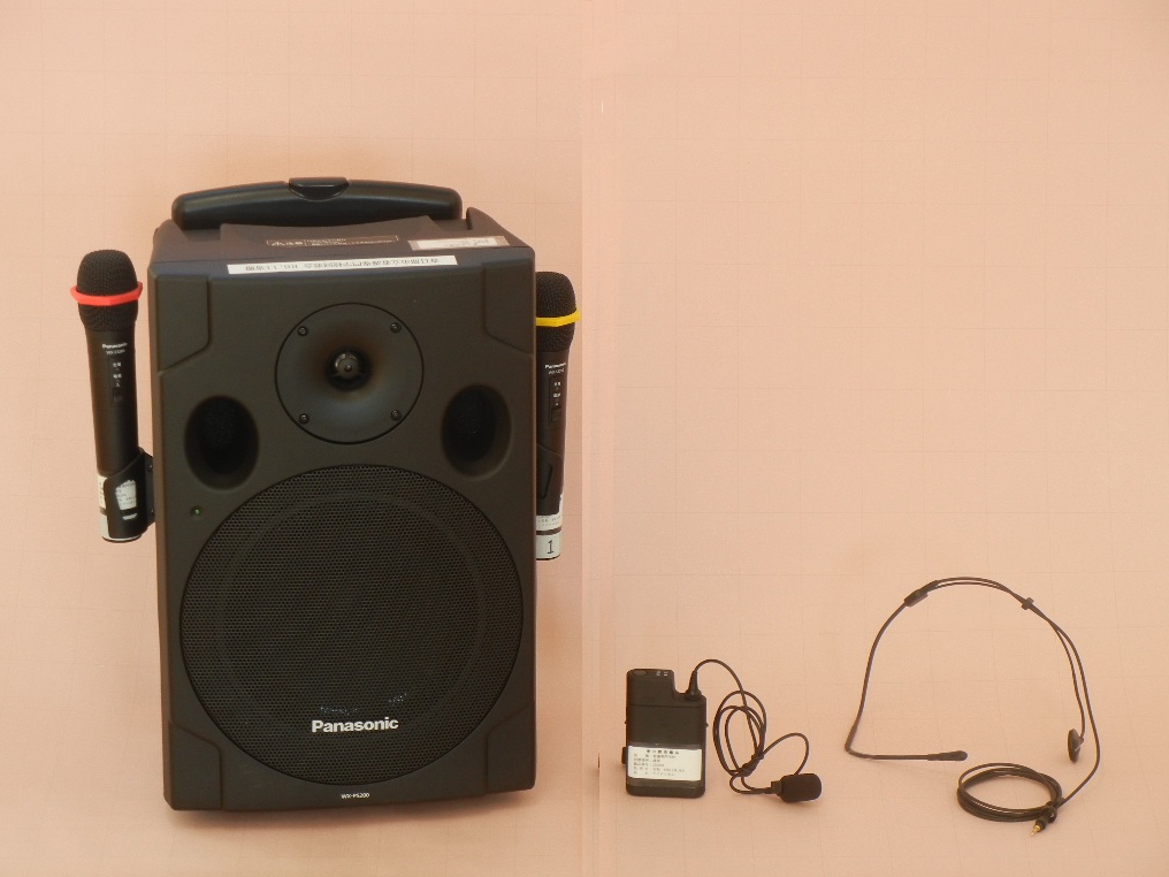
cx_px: 582
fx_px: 4525
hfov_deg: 14.7
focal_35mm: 134
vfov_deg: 11.1
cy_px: 436
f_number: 4.6
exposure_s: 1/31.7
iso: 160
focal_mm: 24
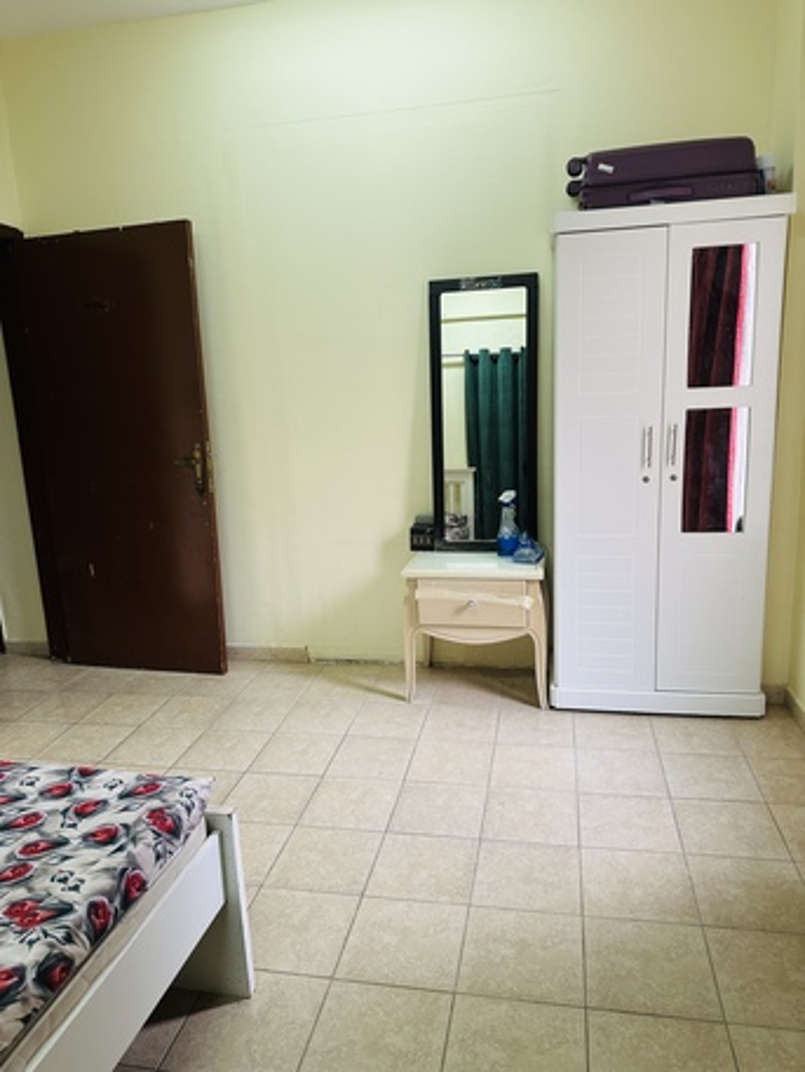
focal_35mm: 24
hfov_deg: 56.8
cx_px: 402
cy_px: 536
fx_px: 744
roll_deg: +2.2
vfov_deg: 71.6
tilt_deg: -10.0
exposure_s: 1/120
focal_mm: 6.86
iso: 200
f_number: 1.78
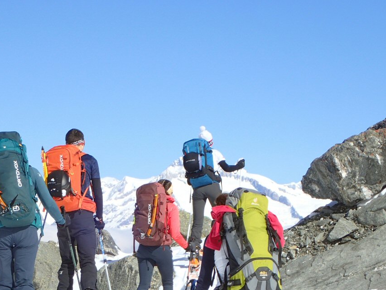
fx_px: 1483
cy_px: 210
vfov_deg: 11.1
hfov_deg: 14.8
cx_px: 103
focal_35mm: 133
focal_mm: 15.41
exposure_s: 1/500
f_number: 6.3
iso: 100
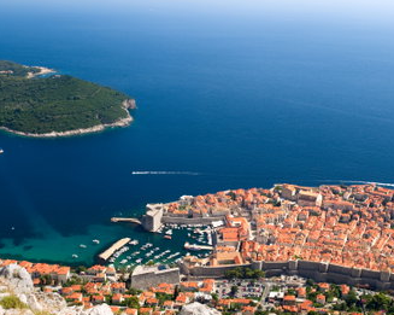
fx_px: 513
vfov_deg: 34.1
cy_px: 147
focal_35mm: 44
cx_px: 187
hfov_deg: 42.0
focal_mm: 32
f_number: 6.3
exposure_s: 1/400
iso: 320
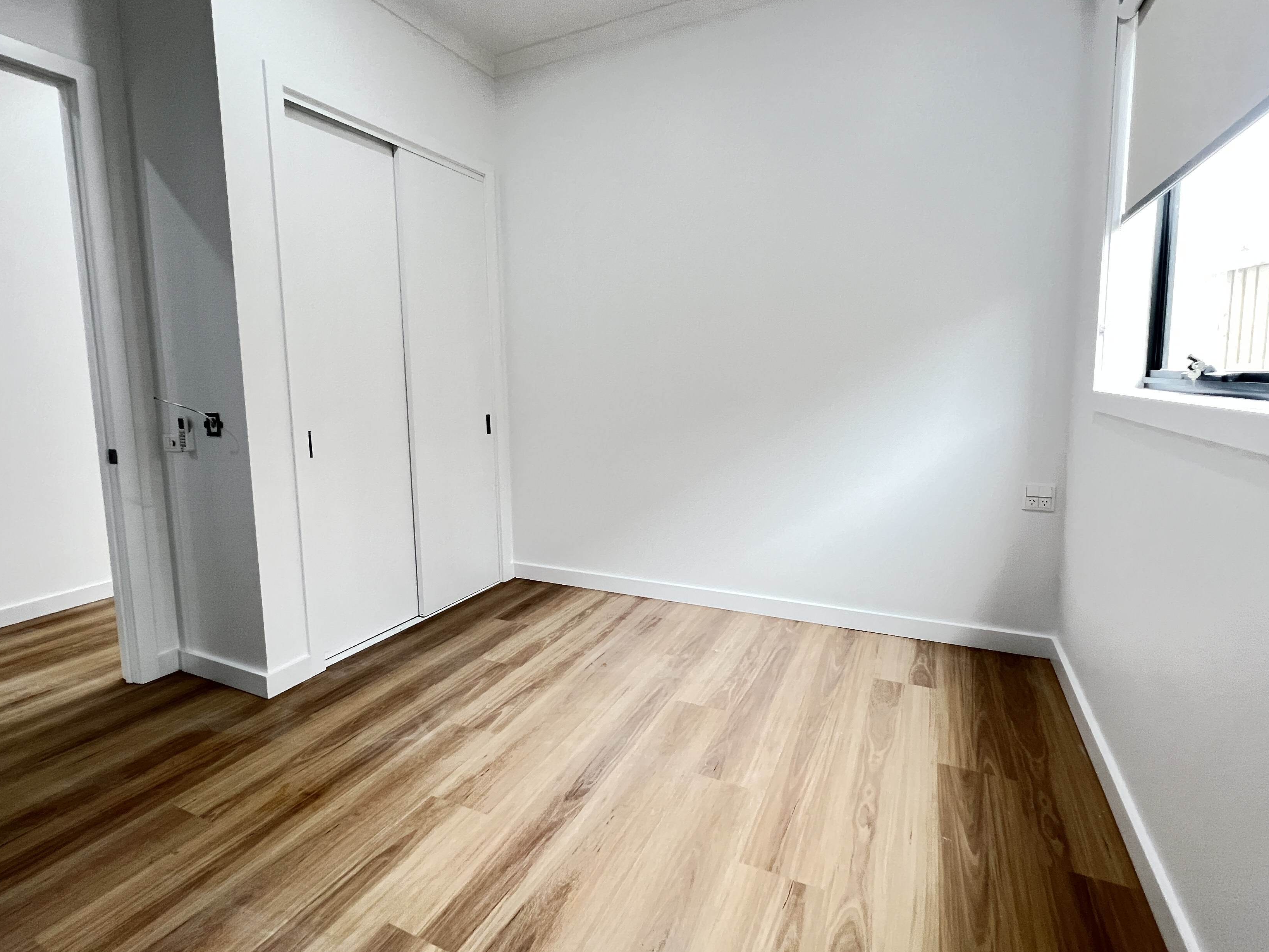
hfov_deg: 94.5
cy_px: 446
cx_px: 634
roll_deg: +0.9
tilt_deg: -6.6
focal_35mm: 16
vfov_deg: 78.0
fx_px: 587
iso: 200
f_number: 1.8
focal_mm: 1.57
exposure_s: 1/50
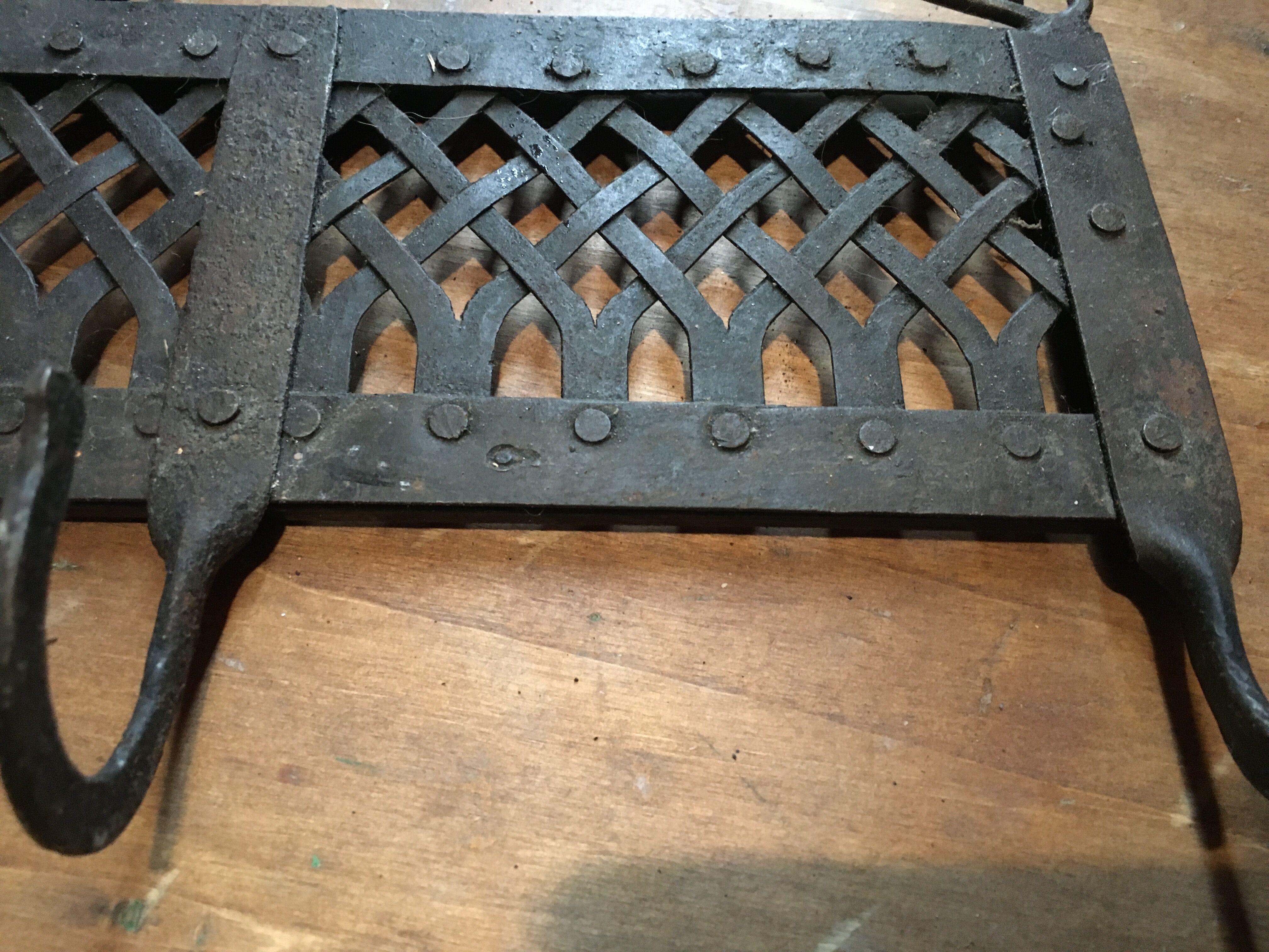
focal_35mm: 29
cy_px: 476
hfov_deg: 61.7
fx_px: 1063
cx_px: 634
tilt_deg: -64.1
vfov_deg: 48.2
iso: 400
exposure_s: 1/17
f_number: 2.2
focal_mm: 4.15
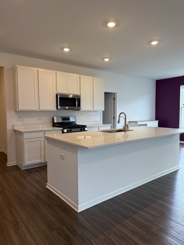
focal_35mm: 24
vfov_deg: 71.6
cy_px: 122
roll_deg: -0.6
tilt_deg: -3.4
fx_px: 170
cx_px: 92
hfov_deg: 56.8
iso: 200
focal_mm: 6.76
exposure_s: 1/228
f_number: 1.78
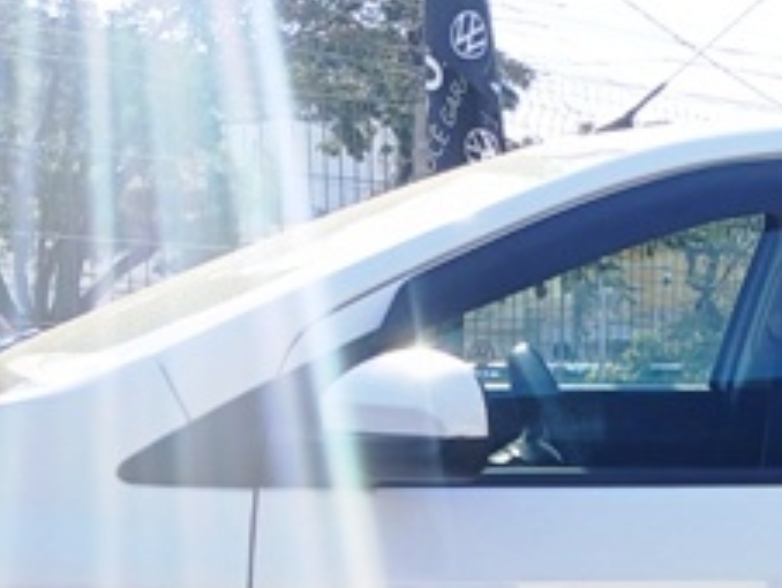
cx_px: 637
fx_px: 2081
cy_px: 1010
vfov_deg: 14.4
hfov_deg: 21.0
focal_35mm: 92
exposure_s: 1/153
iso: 20
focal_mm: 3.98
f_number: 1.8
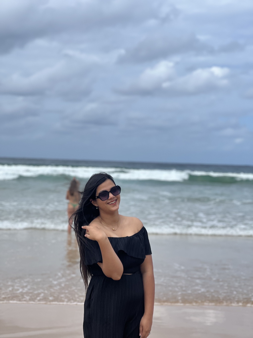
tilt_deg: +1.5
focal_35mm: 77
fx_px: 750
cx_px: 126
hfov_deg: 19.1
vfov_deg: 25.3
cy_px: 169
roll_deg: -1.4
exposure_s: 1/1064
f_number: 2.8
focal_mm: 9
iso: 32
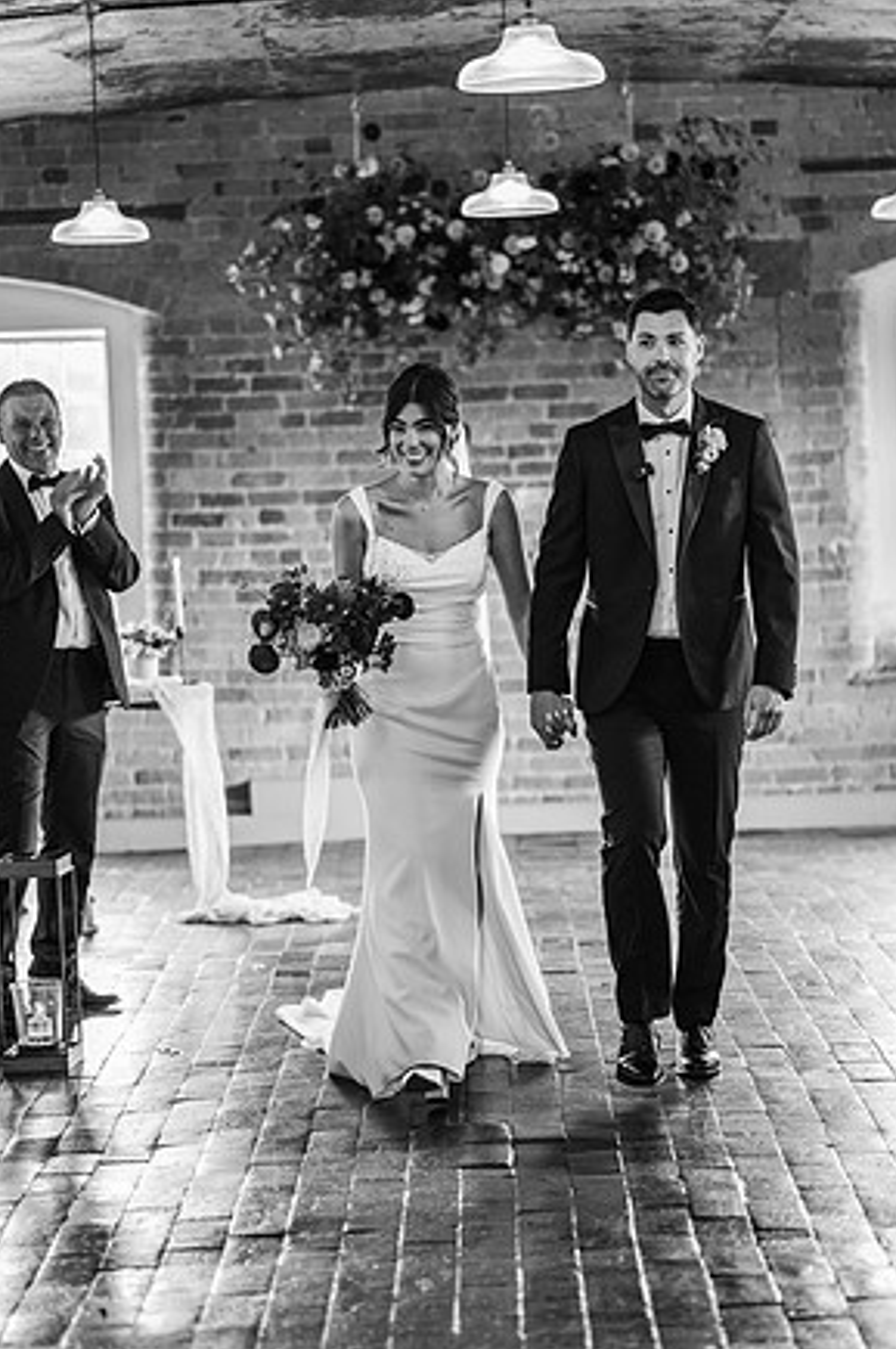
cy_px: 688
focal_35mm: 88
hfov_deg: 15.5
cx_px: 448
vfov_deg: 23.1
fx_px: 3293
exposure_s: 1/200
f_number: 2
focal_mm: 85
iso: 1400
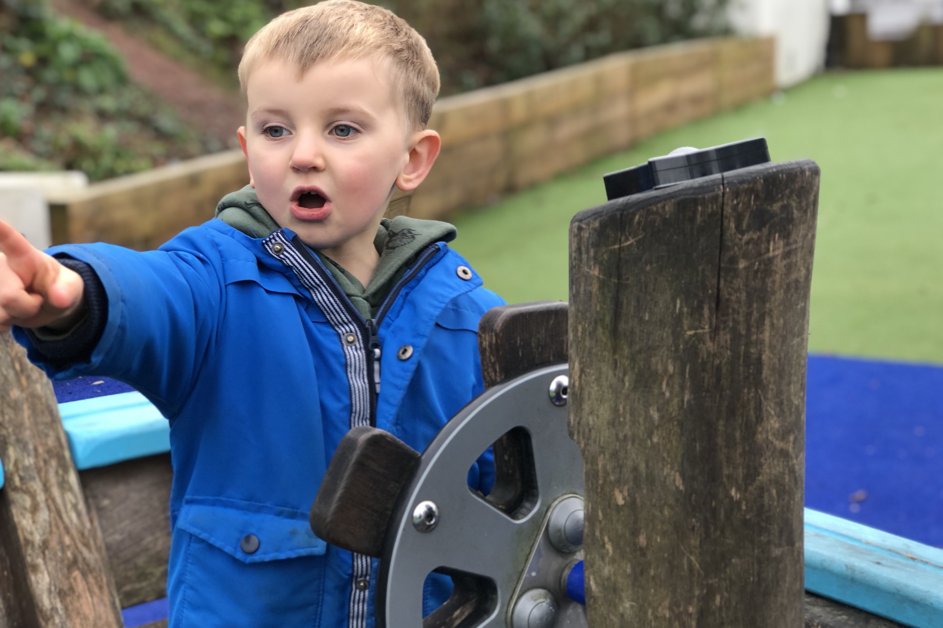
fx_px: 1572
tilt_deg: -10.4
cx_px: 469
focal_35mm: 60
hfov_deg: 33.4
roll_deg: +1.5
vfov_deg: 22.6
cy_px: 303
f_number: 2.8
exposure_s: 1/40
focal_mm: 6.6
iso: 25
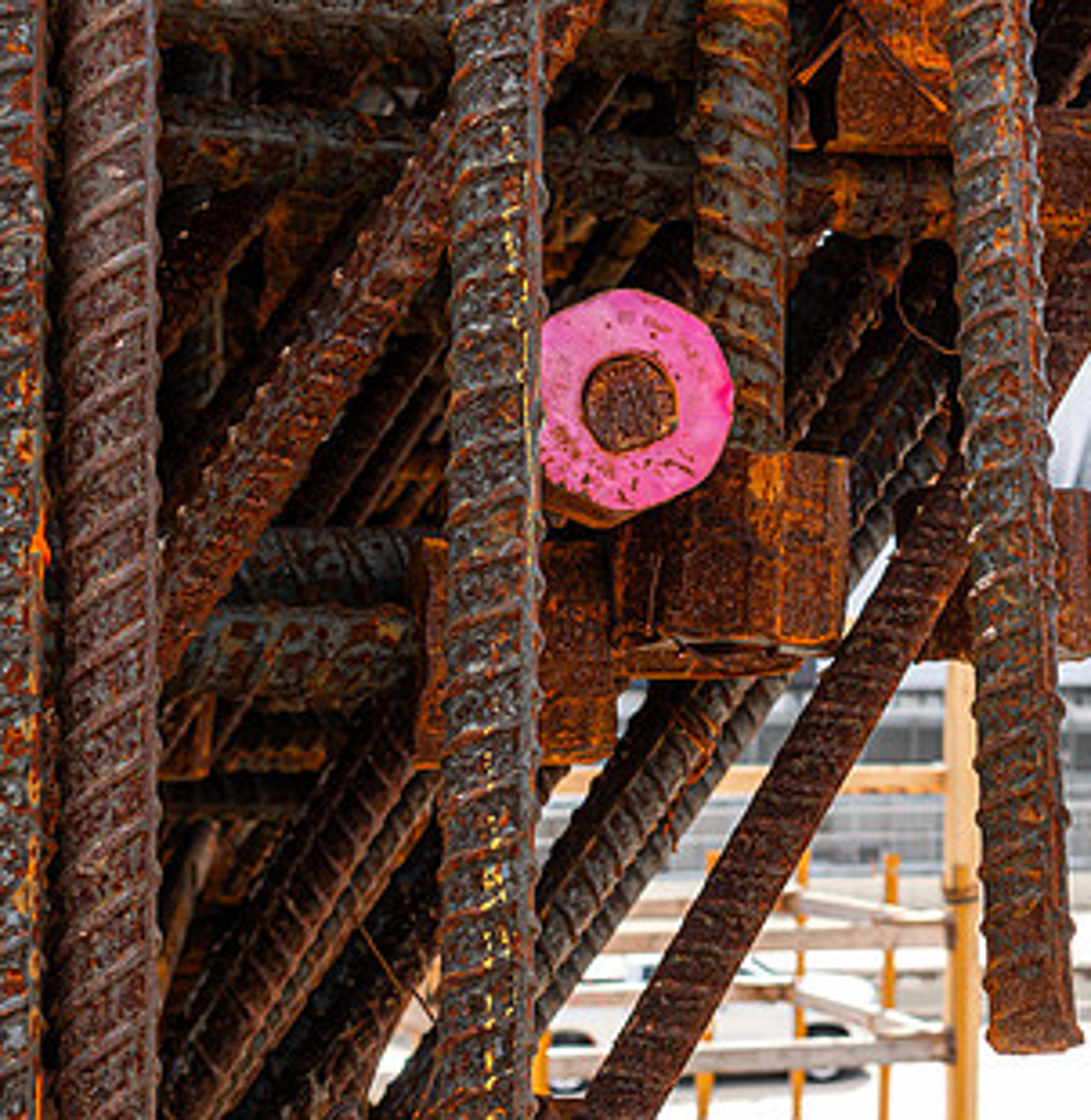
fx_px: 2493
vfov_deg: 25.2
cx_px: 998
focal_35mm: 69
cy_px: 386
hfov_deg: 24.0
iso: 125
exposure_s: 1/250
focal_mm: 13.34
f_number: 4.5
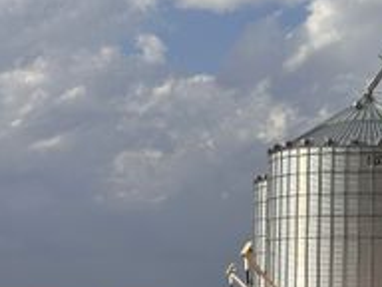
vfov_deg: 13.7
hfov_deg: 17.7
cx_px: 393
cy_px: 218
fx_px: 1192
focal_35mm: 108
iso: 64
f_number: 1.78
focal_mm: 6.86
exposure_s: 1/7092
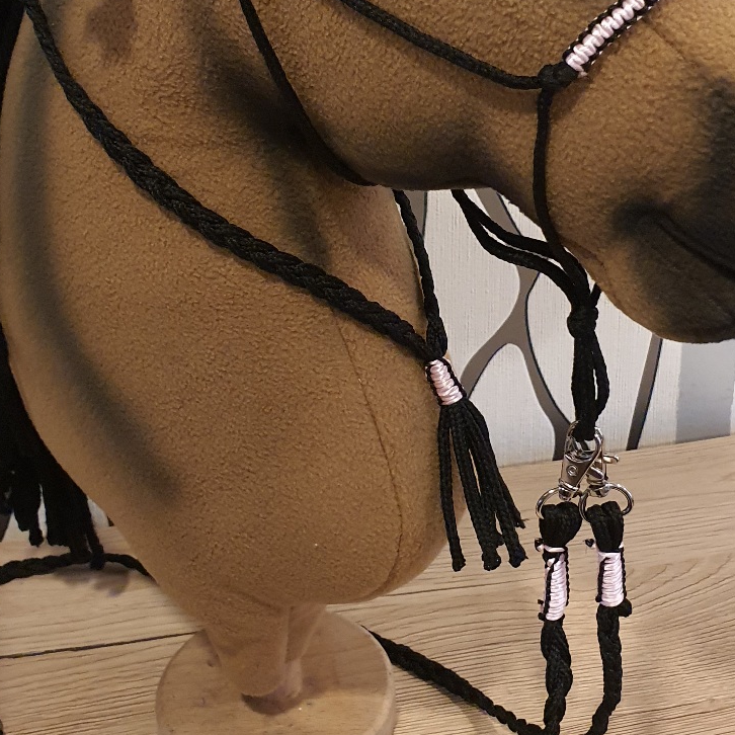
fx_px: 1225
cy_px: 202
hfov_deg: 33.3
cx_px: 420
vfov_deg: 32.9
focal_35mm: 51
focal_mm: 4.3
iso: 640
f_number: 2.4
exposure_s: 1/50
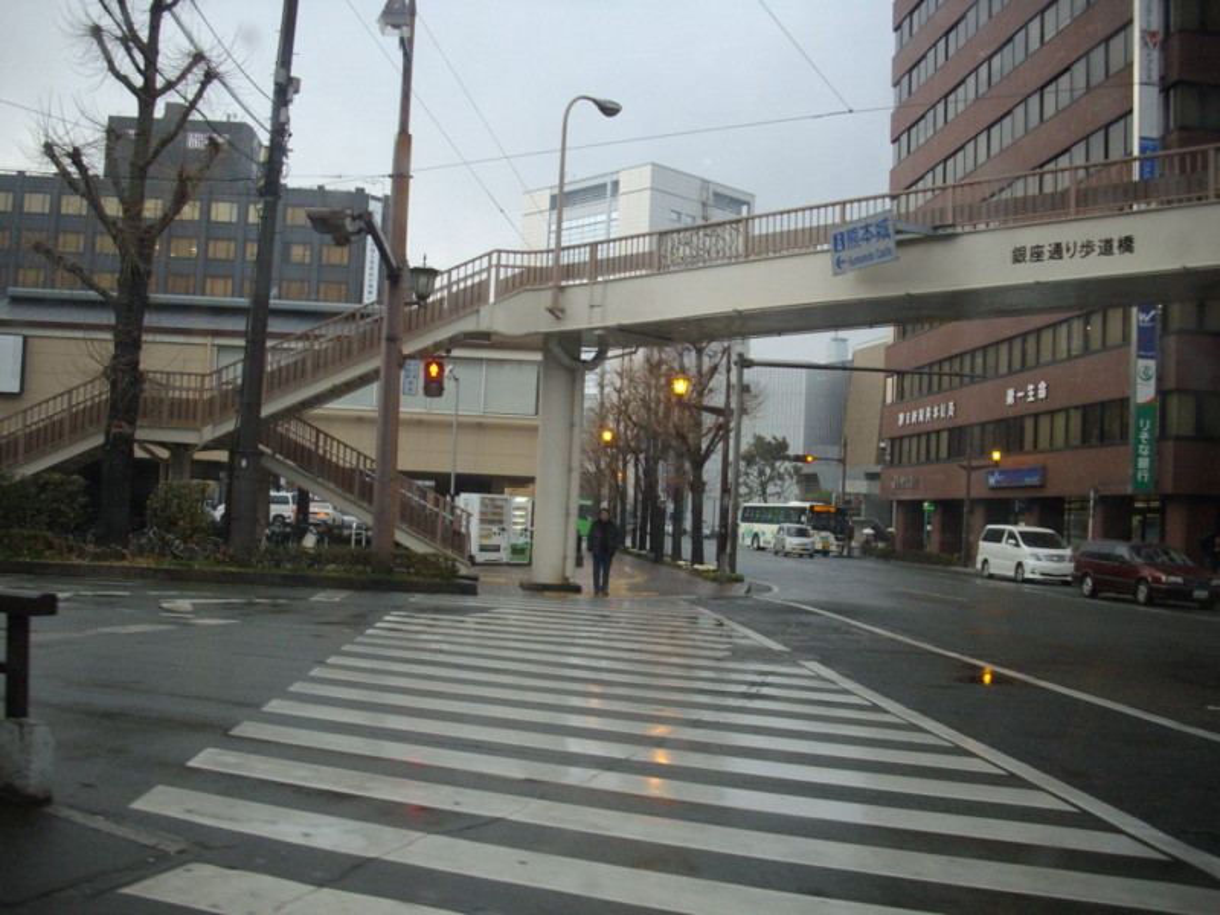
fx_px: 1304
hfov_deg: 50.1
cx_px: 610
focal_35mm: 37
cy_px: 458
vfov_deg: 38.7
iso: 126
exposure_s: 1/125
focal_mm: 6.2
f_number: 2.8
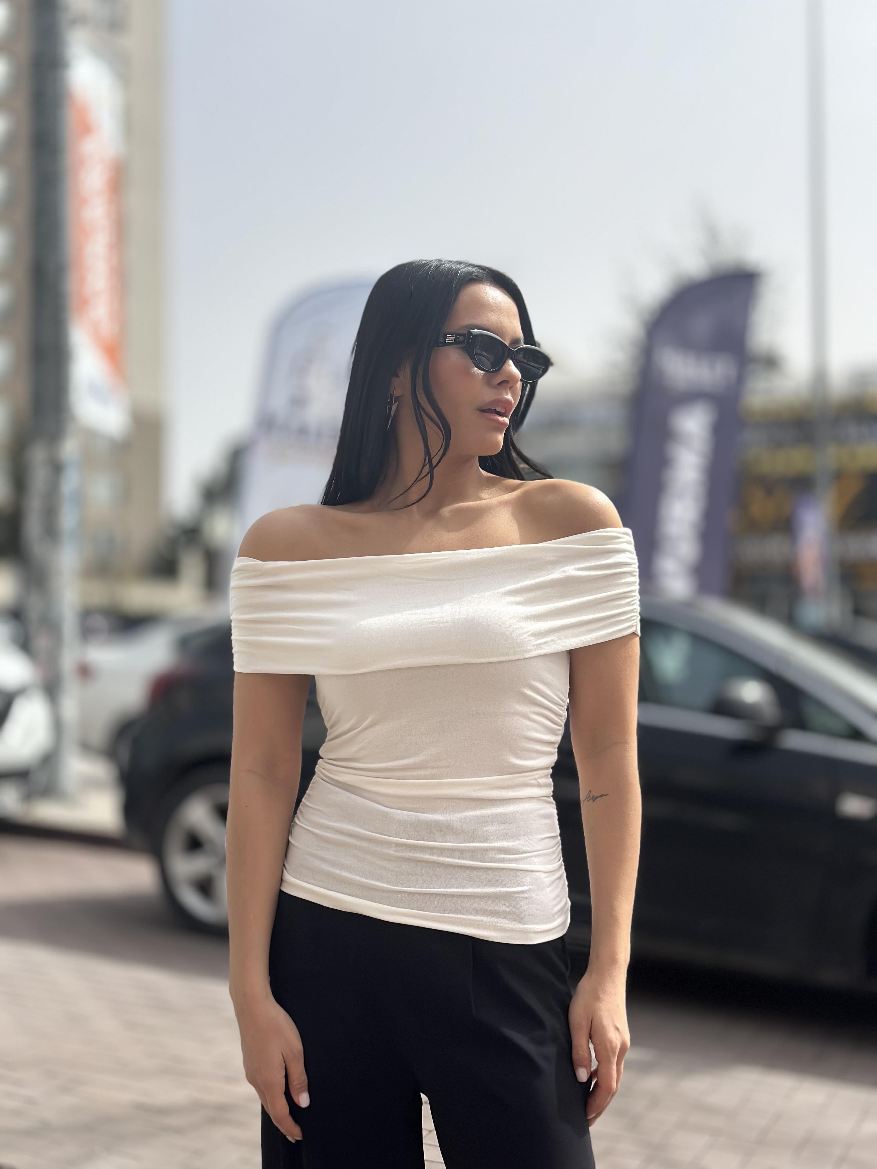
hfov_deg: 30.3
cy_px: 584
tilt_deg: +2.2
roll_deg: -0.3
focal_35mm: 48
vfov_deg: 39.7
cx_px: 438
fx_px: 1621
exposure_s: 1/6623
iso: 100
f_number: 1.78
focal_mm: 6.86
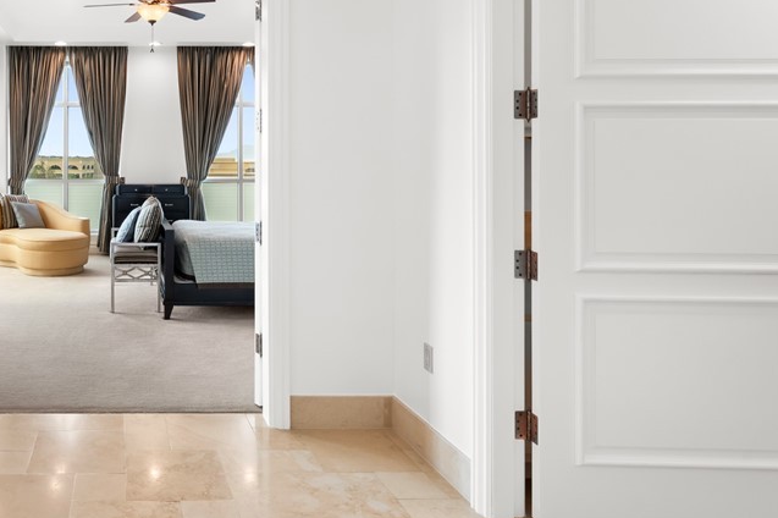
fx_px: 626
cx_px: 126
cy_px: 162
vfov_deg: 44.1
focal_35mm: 29
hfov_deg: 57.5
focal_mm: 17
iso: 400
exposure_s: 1/40
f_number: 8
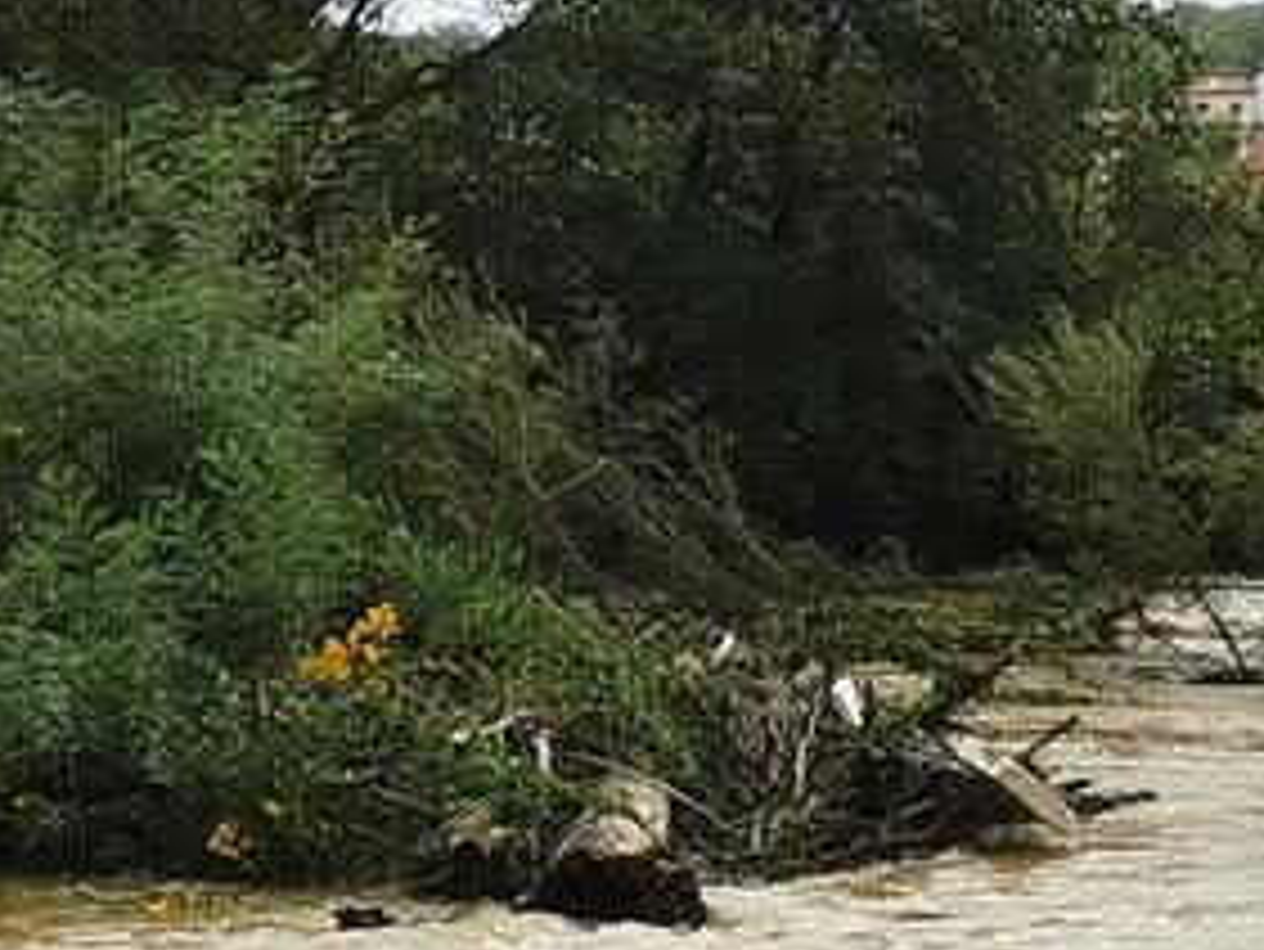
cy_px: 356
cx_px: 83
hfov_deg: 11.7
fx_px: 6101
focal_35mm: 167
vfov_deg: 8.9
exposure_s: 1/620
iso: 50
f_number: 1.8
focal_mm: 5.58
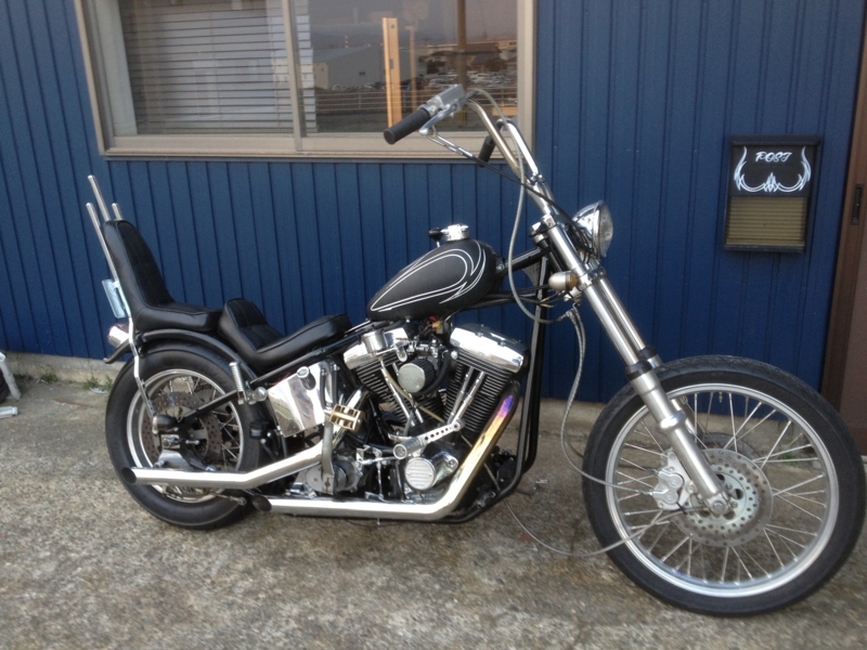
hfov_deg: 52.6
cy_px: 325
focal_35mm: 35
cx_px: 434
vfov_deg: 40.7
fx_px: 877
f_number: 2.4
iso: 64
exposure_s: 1/30
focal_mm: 4.28
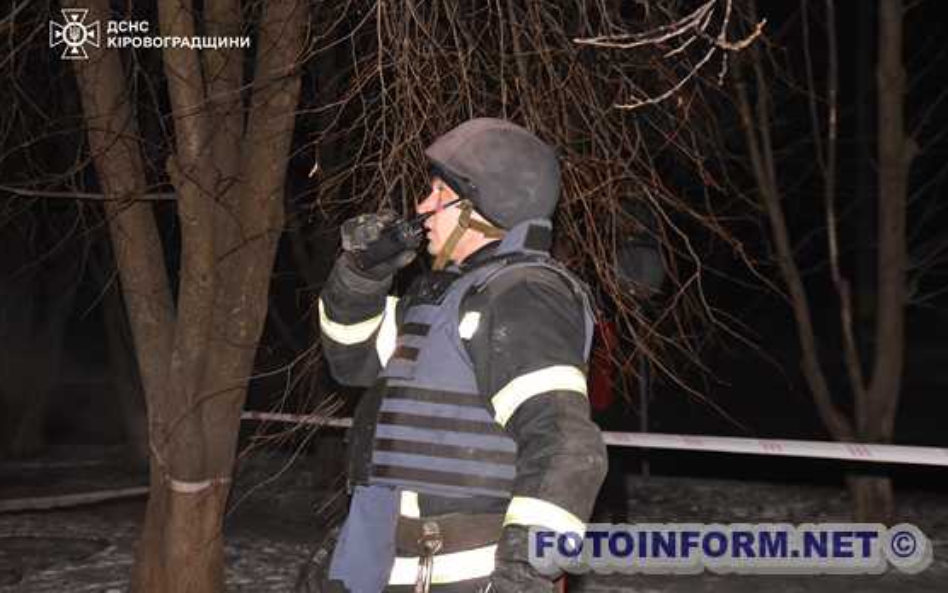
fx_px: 1990
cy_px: 286
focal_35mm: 77
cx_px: 472
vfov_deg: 17.0
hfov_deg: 26.8
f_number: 5
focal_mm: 50
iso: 1600
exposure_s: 1/100
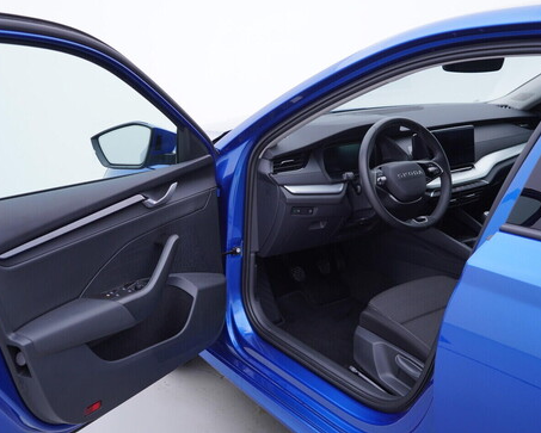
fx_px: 657
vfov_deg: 36.5
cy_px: 215
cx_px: 238
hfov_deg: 44.7
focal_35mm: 41
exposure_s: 1/50
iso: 125
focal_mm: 24
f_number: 3.2
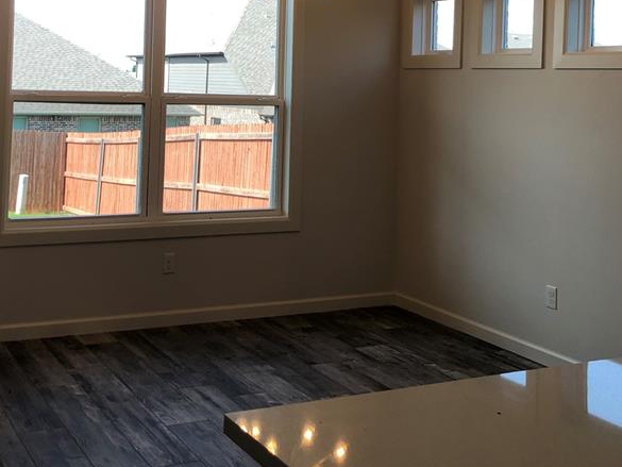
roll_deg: -0.9
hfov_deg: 38.7
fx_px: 881
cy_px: 61
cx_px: 238
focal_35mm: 49
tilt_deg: +0.5
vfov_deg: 28.7
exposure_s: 1/188
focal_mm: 3.99
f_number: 1.8
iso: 20
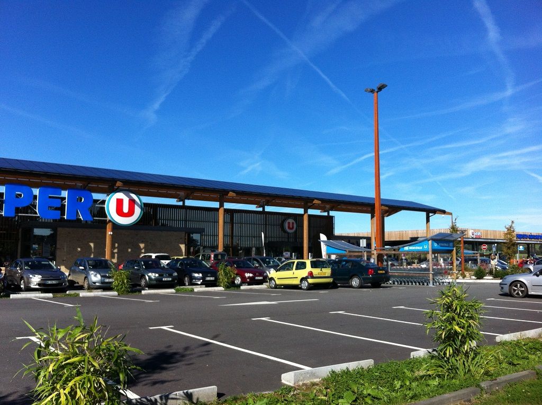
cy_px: 202
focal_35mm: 35
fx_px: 547
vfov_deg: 40.6
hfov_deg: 52.7
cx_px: 271
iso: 80
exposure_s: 1/1508
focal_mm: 3.85
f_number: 2.8
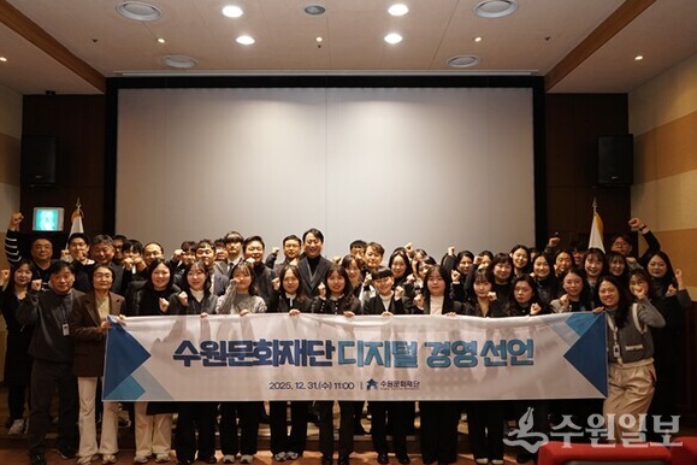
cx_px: 339
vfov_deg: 45.0
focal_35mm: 29
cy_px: 231
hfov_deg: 63.6
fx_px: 561
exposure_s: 1/160
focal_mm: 28
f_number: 3.5
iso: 1600
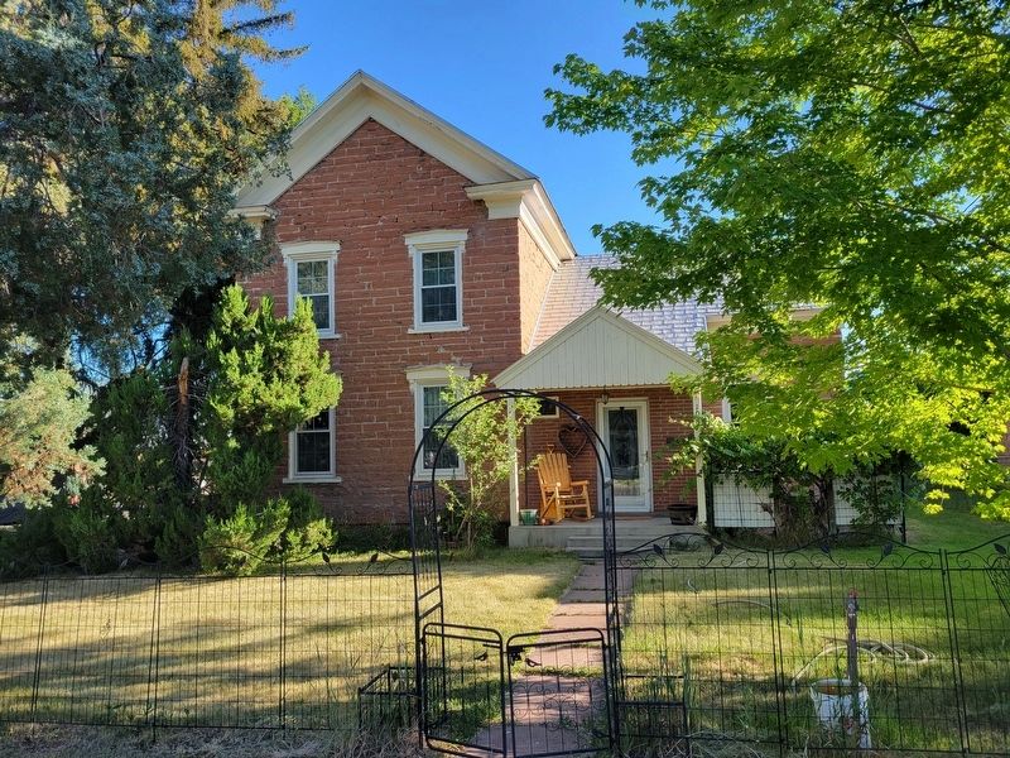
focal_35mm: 26
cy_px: 379
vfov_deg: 53.1
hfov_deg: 67.3
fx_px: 759
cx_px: 505
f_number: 1.8
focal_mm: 5.4
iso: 40
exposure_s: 1/452
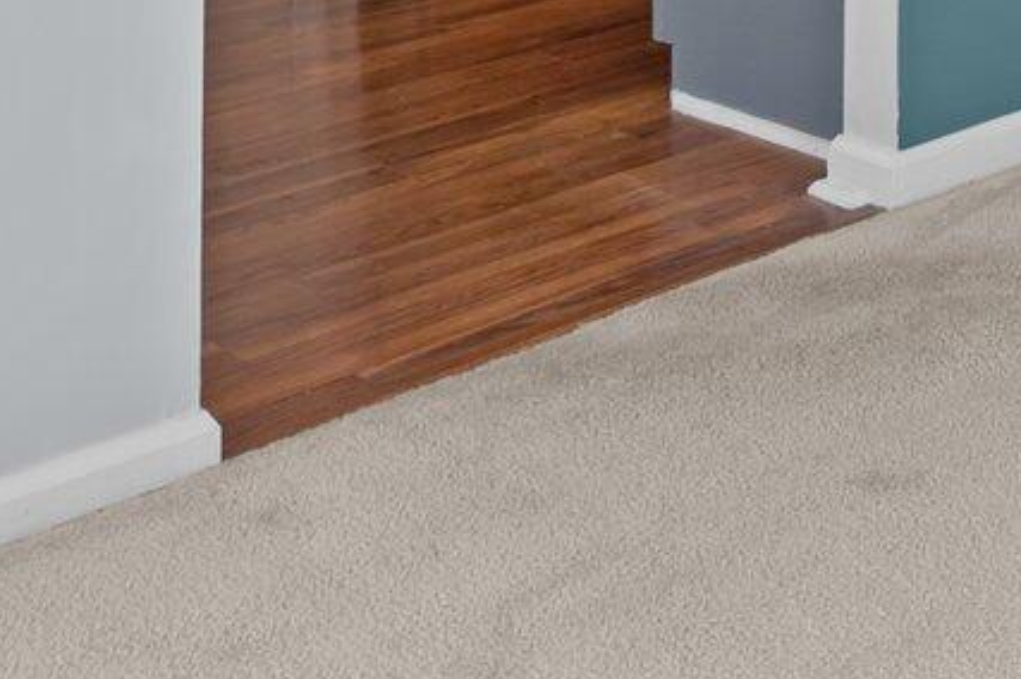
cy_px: -631
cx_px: 1559
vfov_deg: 15.5
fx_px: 2040
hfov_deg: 22.6
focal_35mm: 72
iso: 400
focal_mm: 15
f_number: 6.3
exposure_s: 1/25
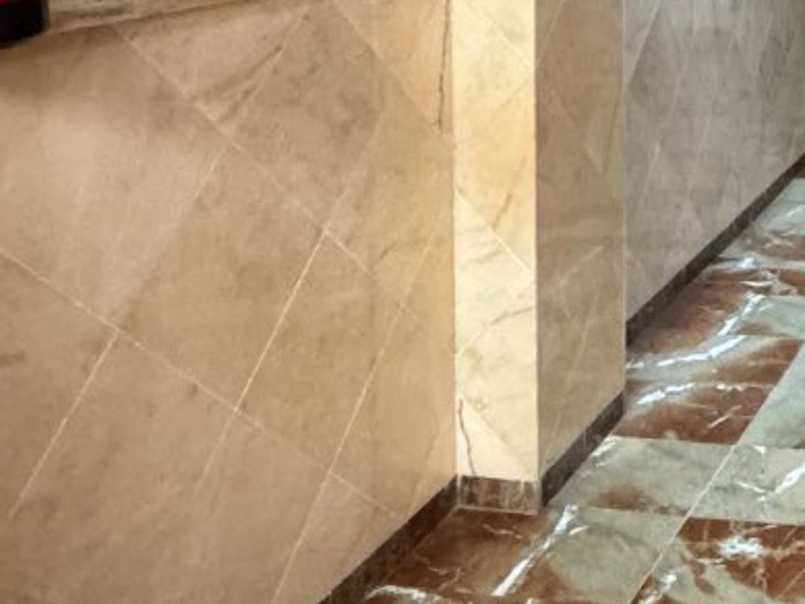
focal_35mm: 54
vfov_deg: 24.7
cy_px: -99
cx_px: 982
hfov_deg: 30.0
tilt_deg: -2.5
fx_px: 1256
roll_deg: -1.1
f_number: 2.2
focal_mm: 2.22
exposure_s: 1/50
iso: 800
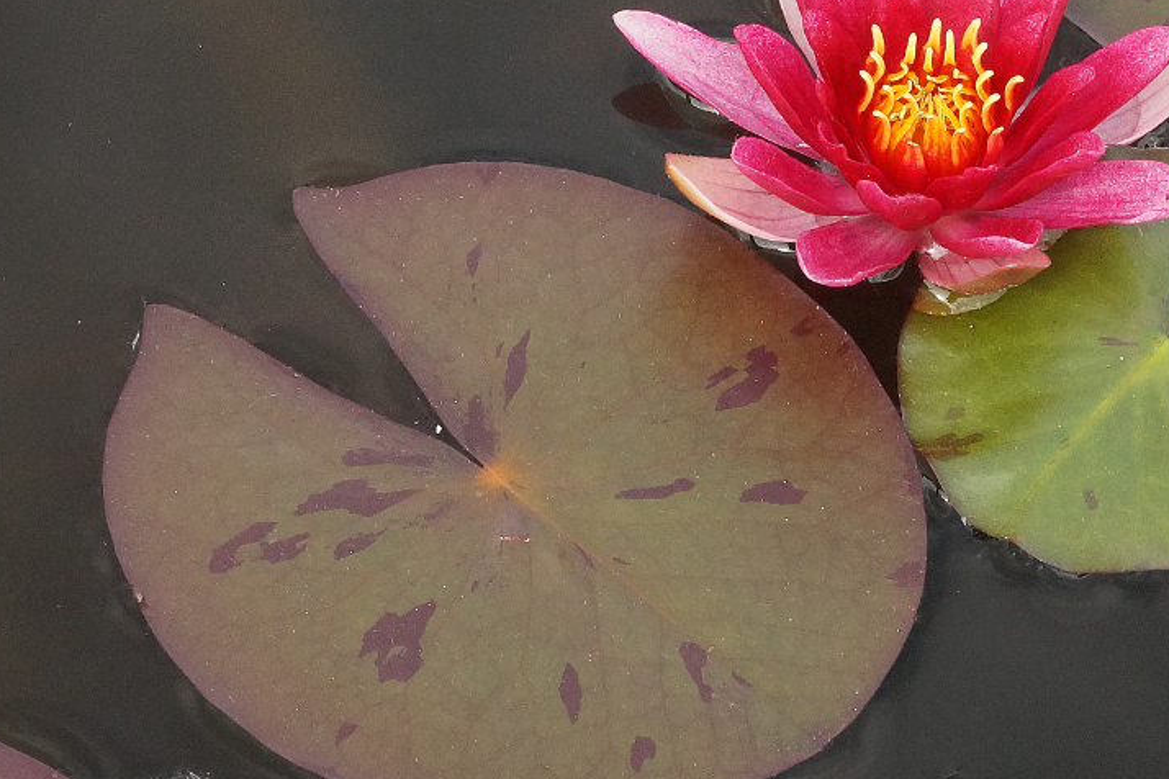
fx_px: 8182
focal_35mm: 252
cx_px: 910
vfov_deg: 5.4
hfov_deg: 8.2
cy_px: 190
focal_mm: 100
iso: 1000
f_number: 14
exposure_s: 1/160
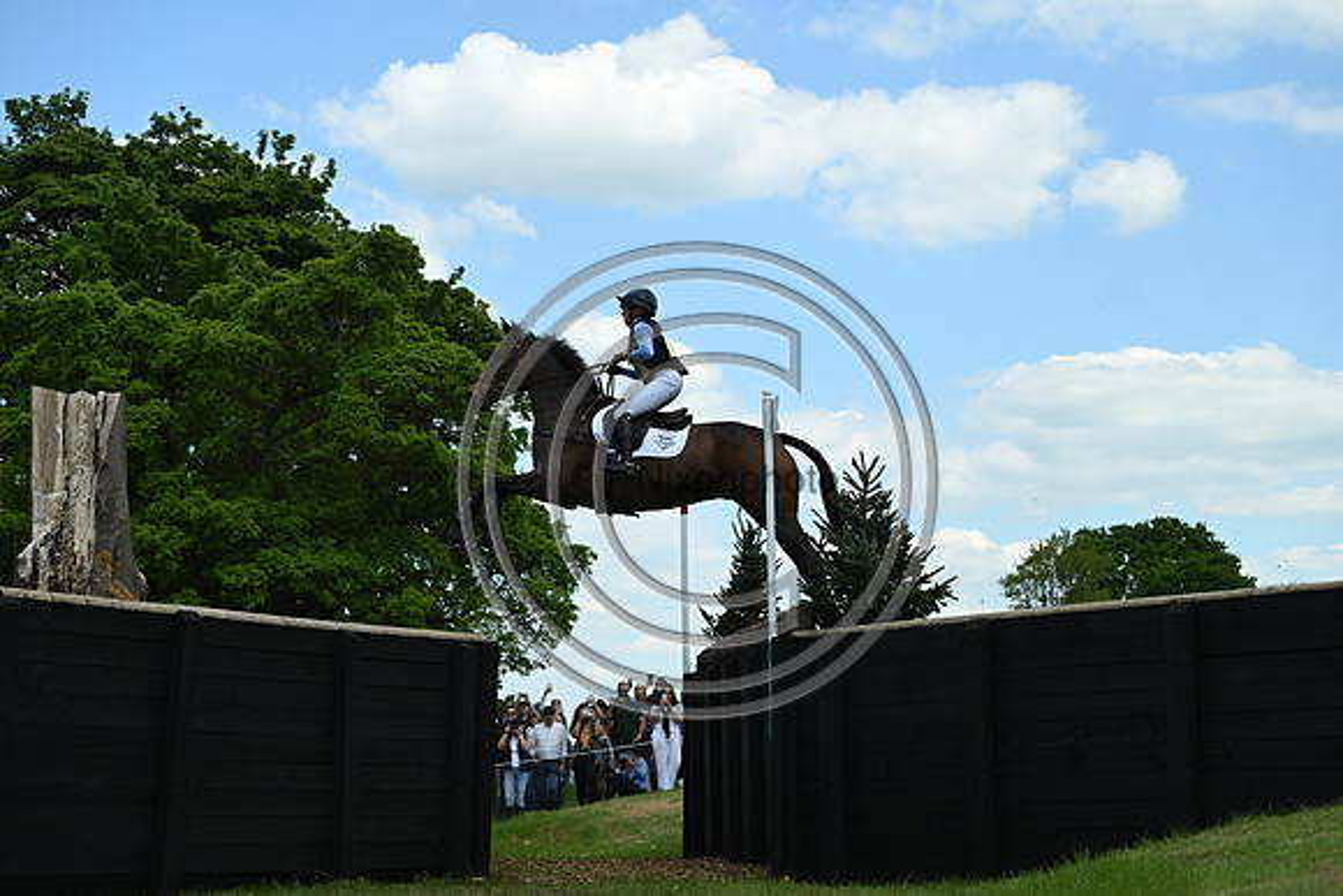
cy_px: 448
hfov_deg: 28.8
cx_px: 672
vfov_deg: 19.5
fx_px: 2612
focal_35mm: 70
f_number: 4
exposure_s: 1/1250
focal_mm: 70
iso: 200
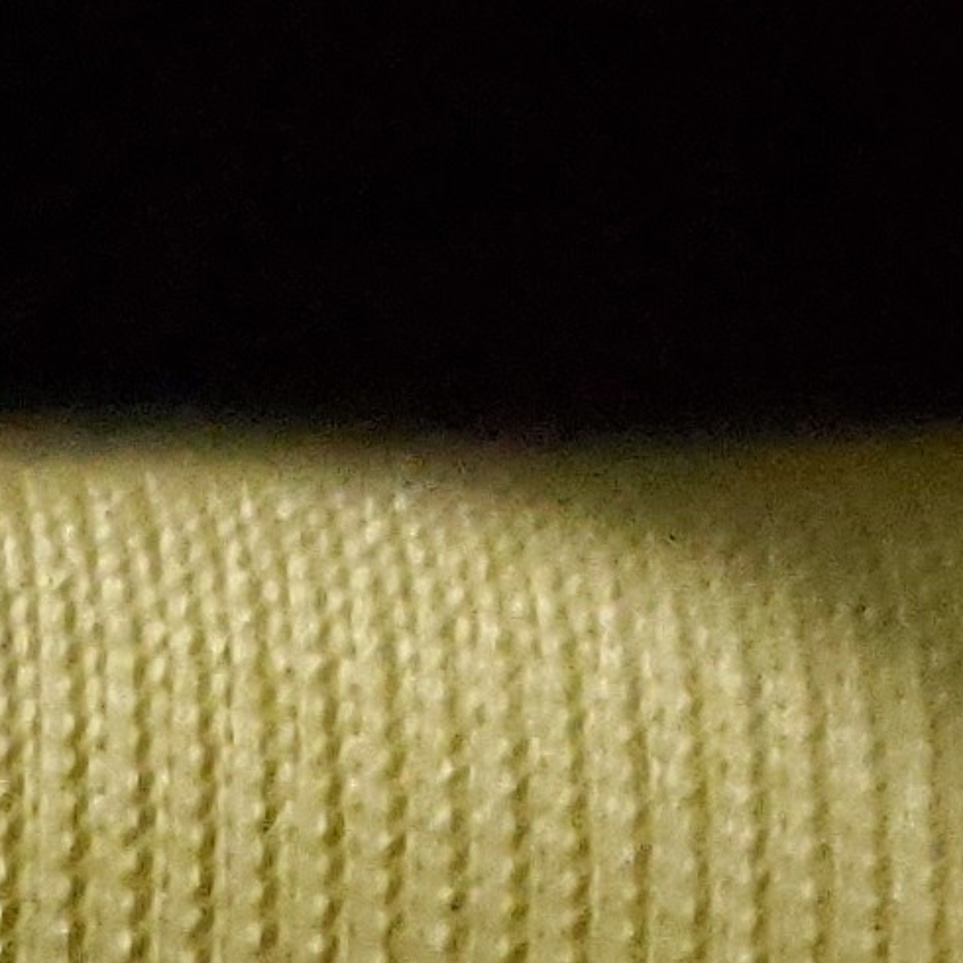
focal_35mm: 189
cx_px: -1075
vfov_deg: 7.9
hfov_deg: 8.7
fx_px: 5949
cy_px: 2948
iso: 640
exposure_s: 1/30
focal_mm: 4.3
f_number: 1.5
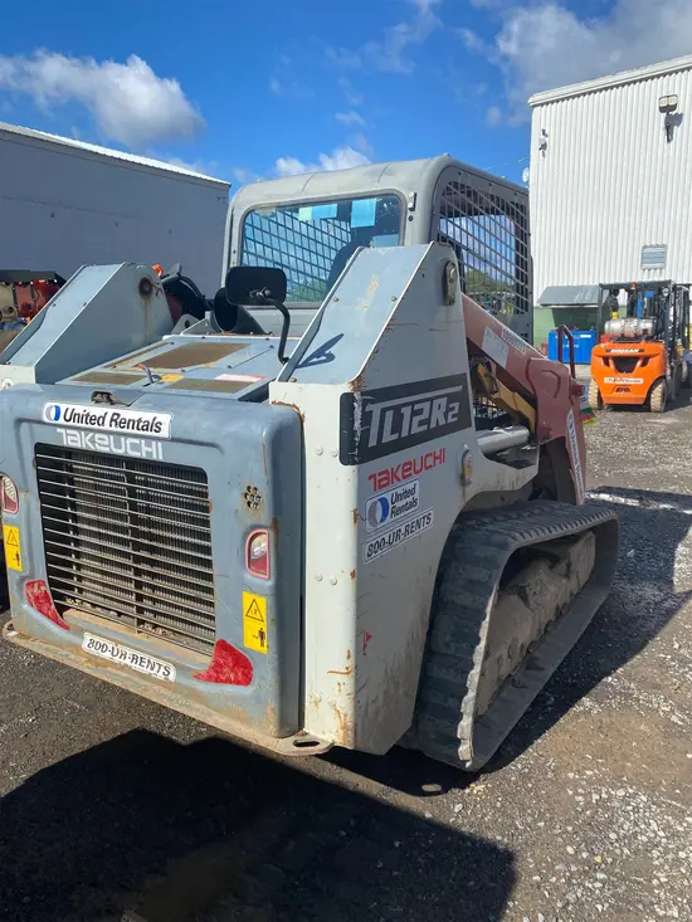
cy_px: 461
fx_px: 693
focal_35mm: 26
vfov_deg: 67.3
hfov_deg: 53.1
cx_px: 346
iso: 32
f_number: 1.8
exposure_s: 1/2817
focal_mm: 4.25
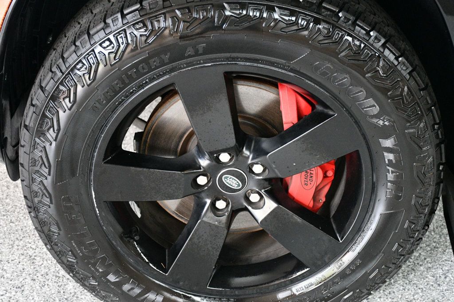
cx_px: 227
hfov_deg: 33.4
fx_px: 756
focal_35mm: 60
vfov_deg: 22.6
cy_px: 151
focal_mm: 40
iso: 3600
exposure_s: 1/60
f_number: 4.5
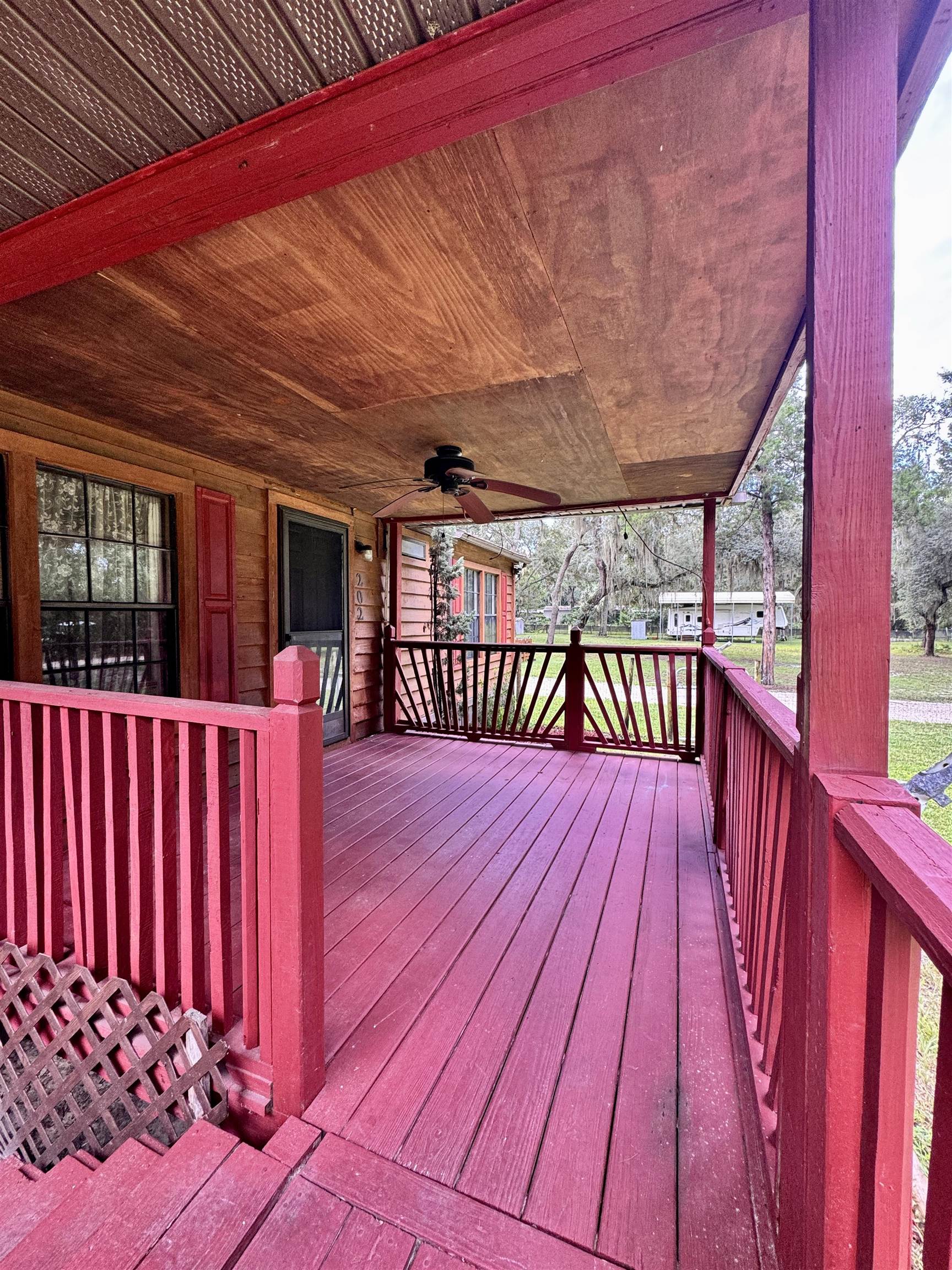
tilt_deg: -1.7
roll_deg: +0.8
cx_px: 476
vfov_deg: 102.1
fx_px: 513
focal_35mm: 14
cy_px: 635
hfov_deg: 85.7
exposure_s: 1/99
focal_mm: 2.22
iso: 125
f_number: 2.2
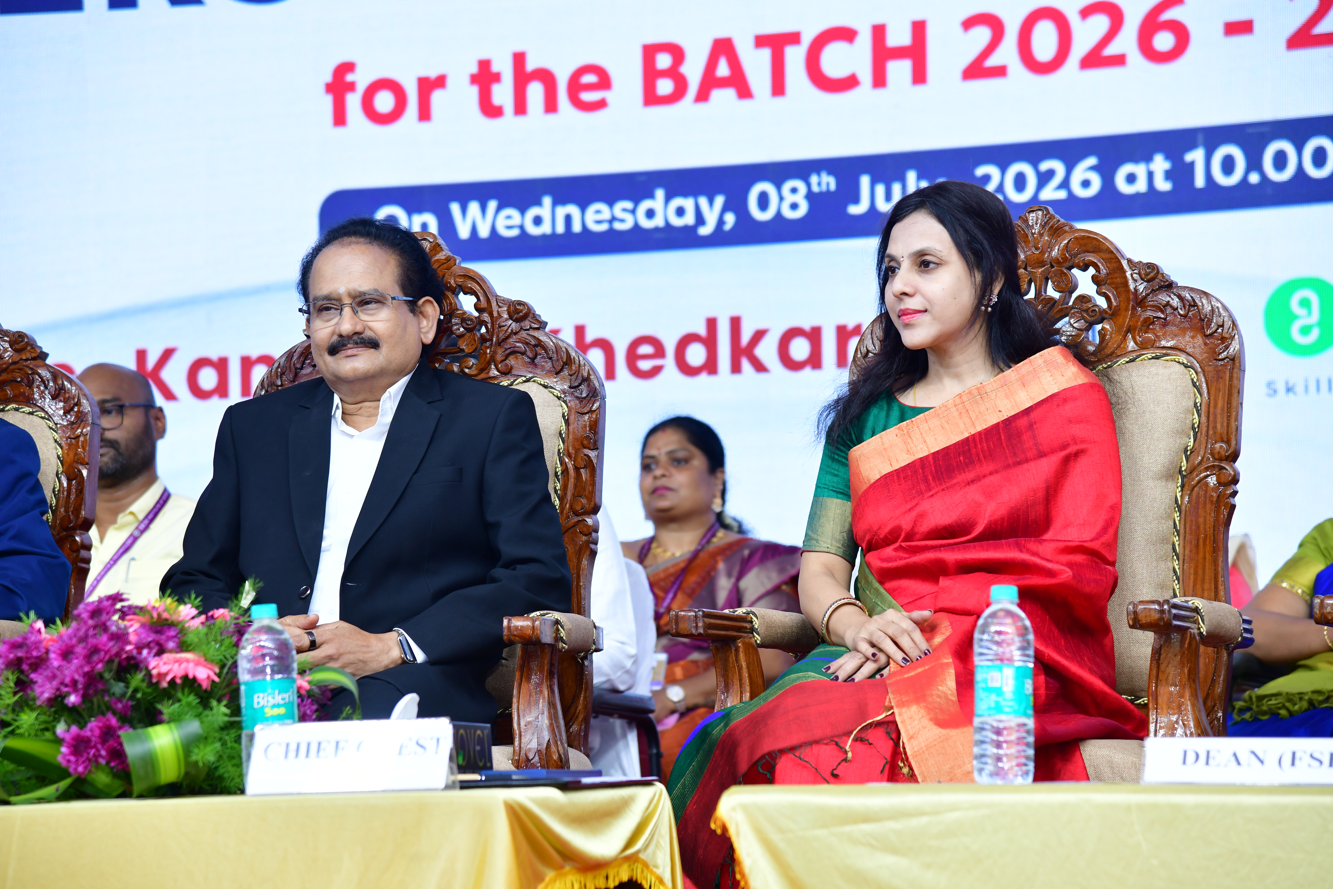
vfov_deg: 12.2
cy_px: 444
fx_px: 4147
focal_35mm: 112
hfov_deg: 18.3
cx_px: 666
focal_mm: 112
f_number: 5
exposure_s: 1/200
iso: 800
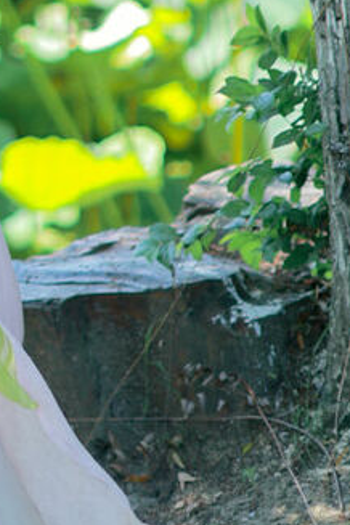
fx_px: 5906
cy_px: -682
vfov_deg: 5.0
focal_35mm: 405
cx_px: -427
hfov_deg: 3.4
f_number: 1.8
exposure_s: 1/1000
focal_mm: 85
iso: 100
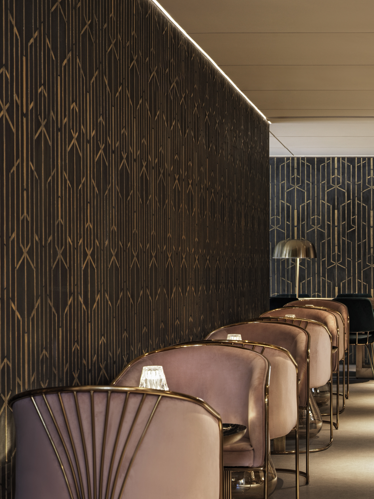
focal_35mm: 99
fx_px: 1426
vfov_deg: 19.8
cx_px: 388
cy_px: 310
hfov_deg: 14.7
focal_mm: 75
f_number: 11
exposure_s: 2
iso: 200
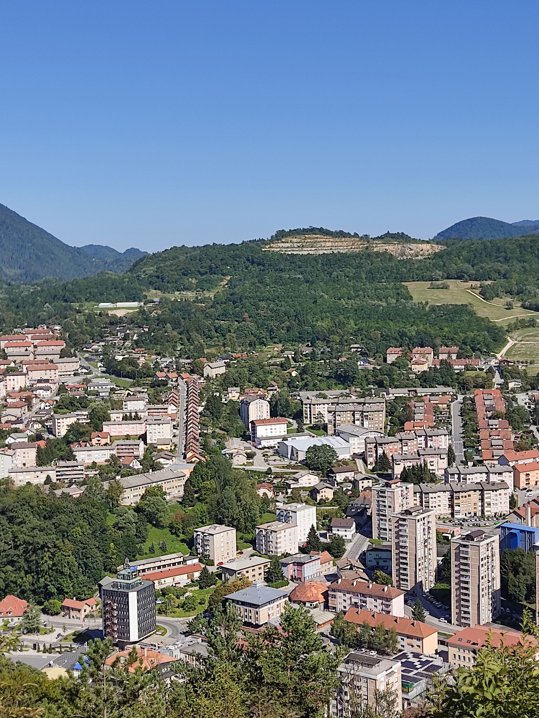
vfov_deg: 67.3
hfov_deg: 53.1
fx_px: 540
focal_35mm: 26
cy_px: 359
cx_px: 270
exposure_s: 1/1517
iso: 100
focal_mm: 4.74
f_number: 1.79
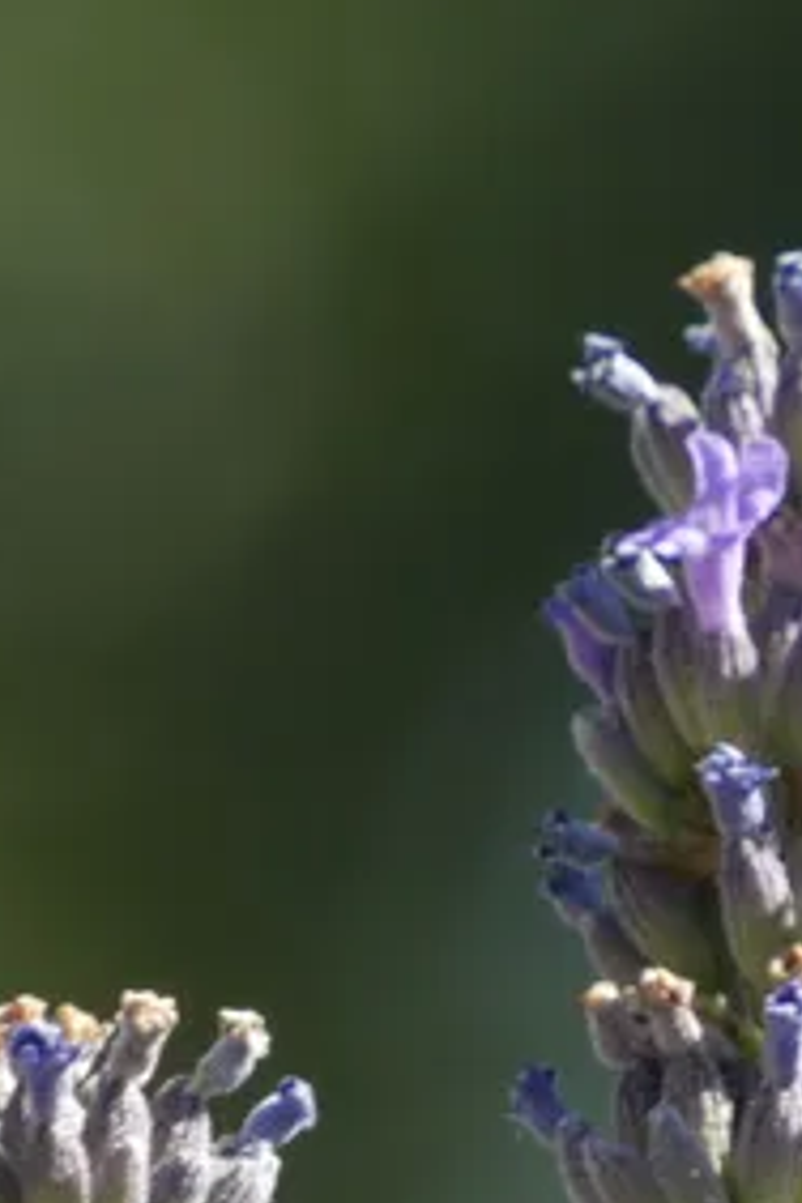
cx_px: 1113
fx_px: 65157
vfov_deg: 1.1
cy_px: 734
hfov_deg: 0.7
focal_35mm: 1950
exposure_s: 1/125
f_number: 5.6
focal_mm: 148.1
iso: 80
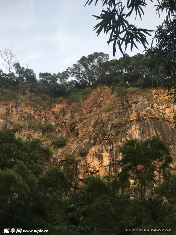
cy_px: 118
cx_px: 88
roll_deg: -2.8
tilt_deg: +40.0
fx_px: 197
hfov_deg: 48.2
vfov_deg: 61.7
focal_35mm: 29
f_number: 2.2
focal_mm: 4.15
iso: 32
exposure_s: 1/33
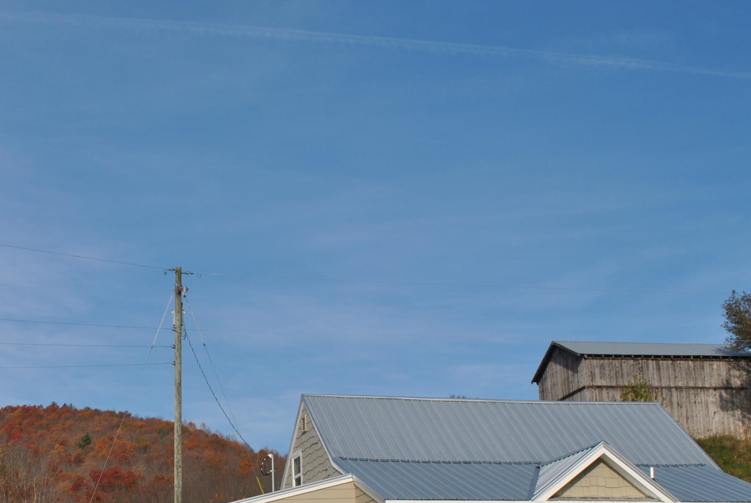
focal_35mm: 68
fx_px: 1420
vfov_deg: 20.0
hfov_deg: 29.2
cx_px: 198
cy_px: 340
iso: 100
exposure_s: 1/320
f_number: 9
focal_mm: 24
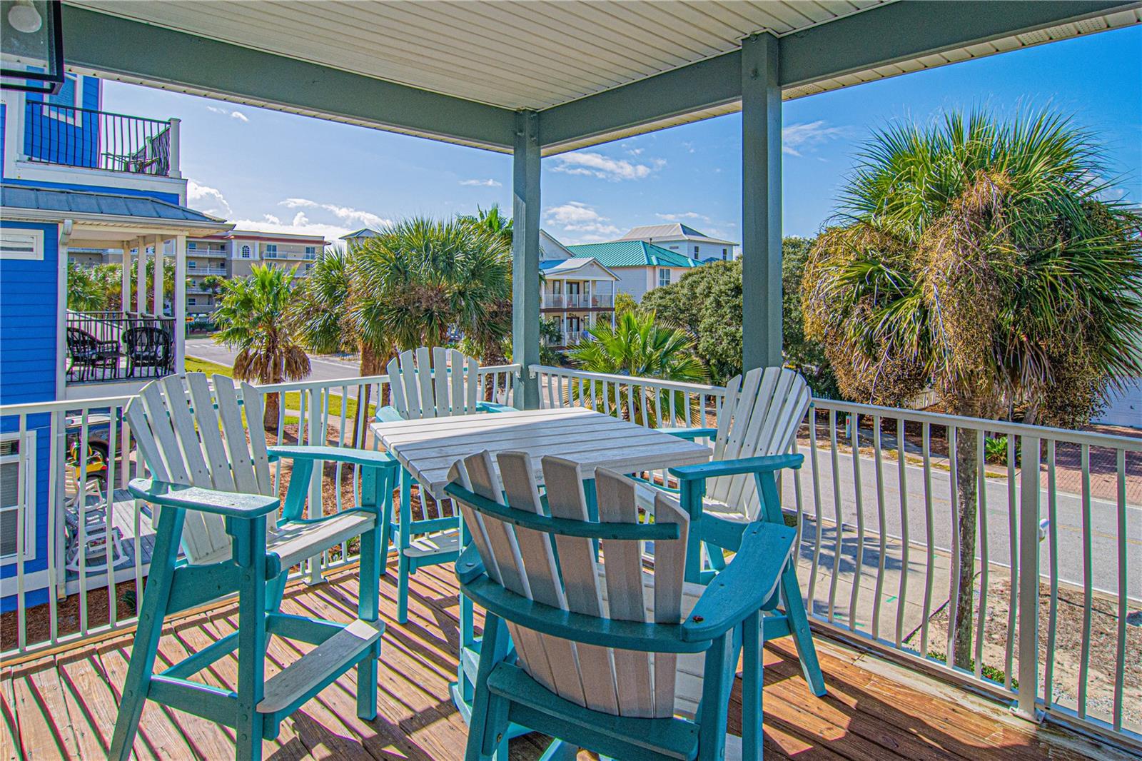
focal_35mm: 18
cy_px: 380
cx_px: 571
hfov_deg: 90.0
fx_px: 571
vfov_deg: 67.4
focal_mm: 12
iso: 320
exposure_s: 1/400
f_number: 11
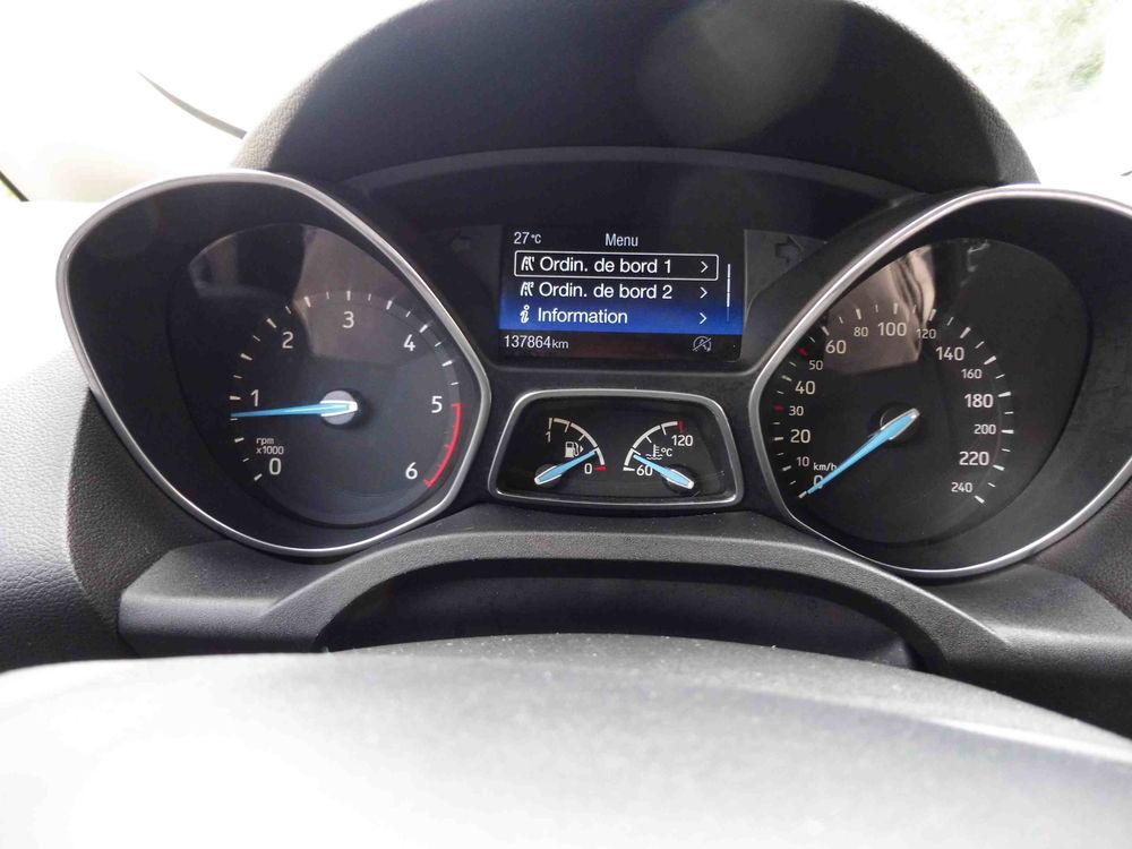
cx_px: 566
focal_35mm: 24
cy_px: 424
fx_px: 785
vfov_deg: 56.8
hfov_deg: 71.6
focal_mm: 4.3
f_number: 3.3
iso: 320
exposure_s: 1/60
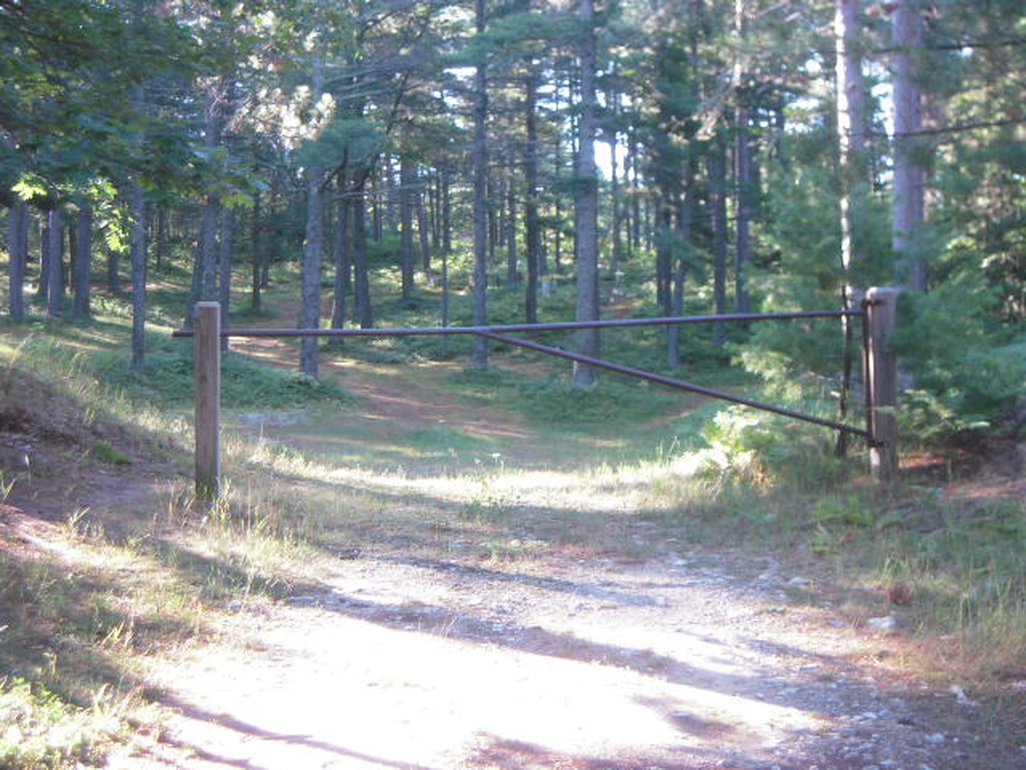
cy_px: 385
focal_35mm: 50
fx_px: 1482
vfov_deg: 29.1
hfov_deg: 38.2
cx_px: 513
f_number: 3.5
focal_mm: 8.9
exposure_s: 1/60
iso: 250
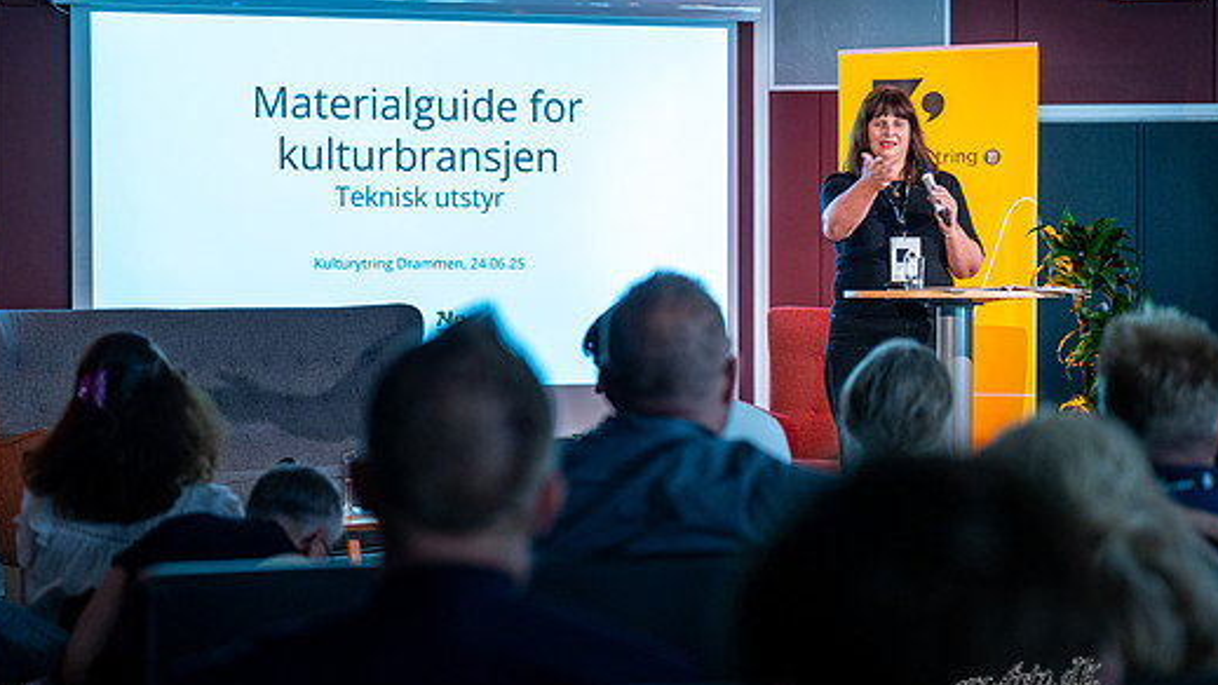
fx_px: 2648
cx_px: 577
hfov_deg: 25.9
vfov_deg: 14.7
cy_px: 348
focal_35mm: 82
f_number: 2.8
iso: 1600
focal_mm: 70
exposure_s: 1/200
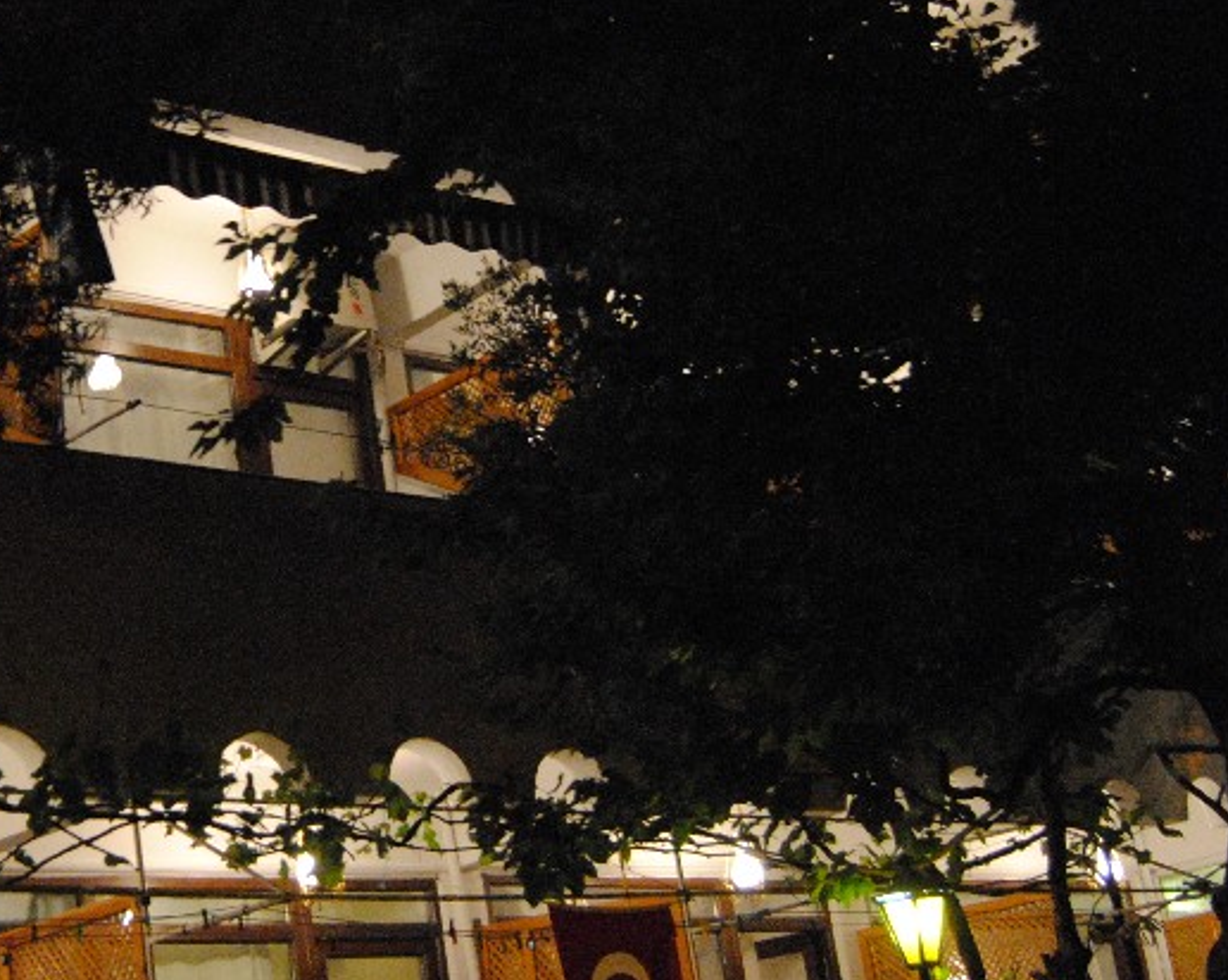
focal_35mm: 63
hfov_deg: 29.0
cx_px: 155
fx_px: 2288
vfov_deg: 24.2
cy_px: 463
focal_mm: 18
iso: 1600
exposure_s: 1/25
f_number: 3.5
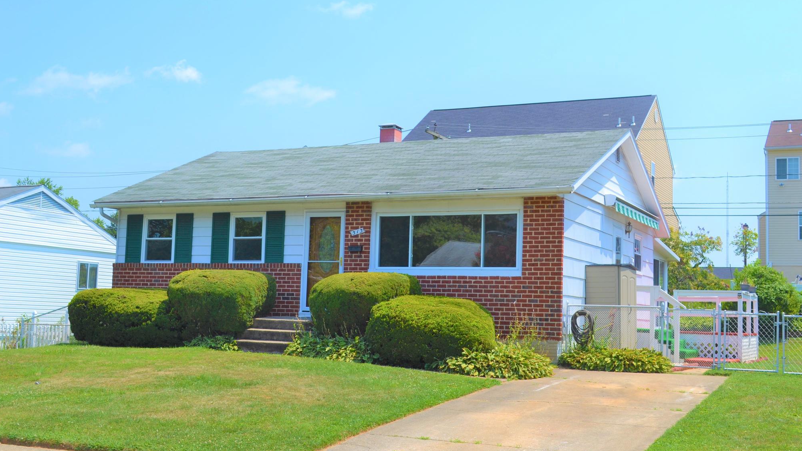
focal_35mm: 45
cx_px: 407
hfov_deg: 45.5
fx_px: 957
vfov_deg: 26.5
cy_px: 220
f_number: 8
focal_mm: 28
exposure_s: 1/250
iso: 100
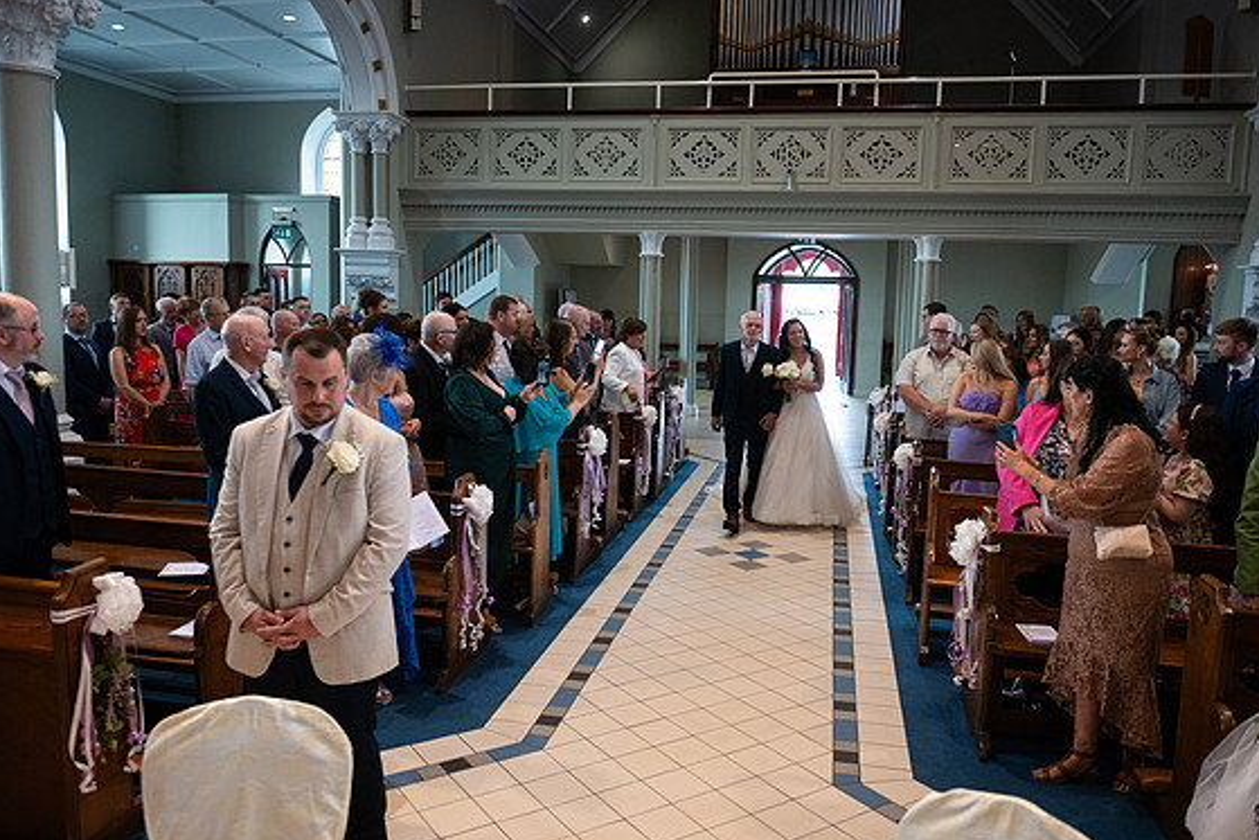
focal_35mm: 28
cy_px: 418
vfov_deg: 46.4
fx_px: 979
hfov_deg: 65.5
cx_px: 617
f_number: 3.5
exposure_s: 1/160
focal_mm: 27
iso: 800
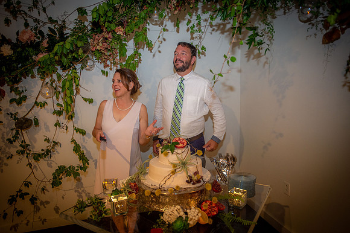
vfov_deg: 53.1
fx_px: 233
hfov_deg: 73.8
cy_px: 116
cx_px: 175
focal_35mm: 24
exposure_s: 1/50
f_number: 2.8
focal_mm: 24
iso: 1600
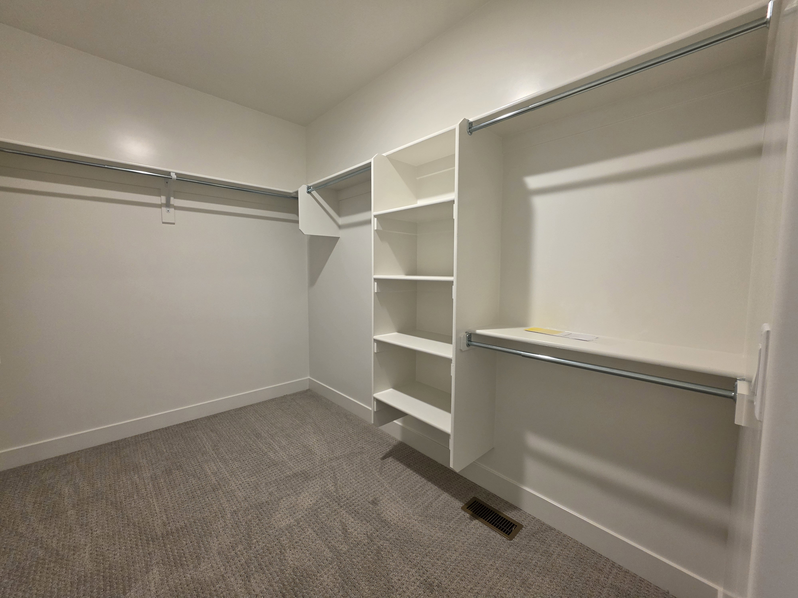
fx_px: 300
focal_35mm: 13
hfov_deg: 106.2
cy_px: 299
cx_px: 399
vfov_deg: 89.9
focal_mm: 2.2
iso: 200
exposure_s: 1/120
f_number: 1.9
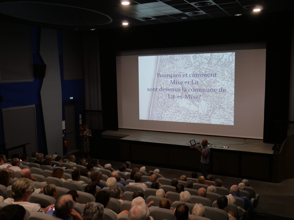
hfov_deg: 51.4
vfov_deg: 39.7
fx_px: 306
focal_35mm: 36
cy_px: 110
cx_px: 147
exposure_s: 1/60
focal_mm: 18
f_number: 4
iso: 1250
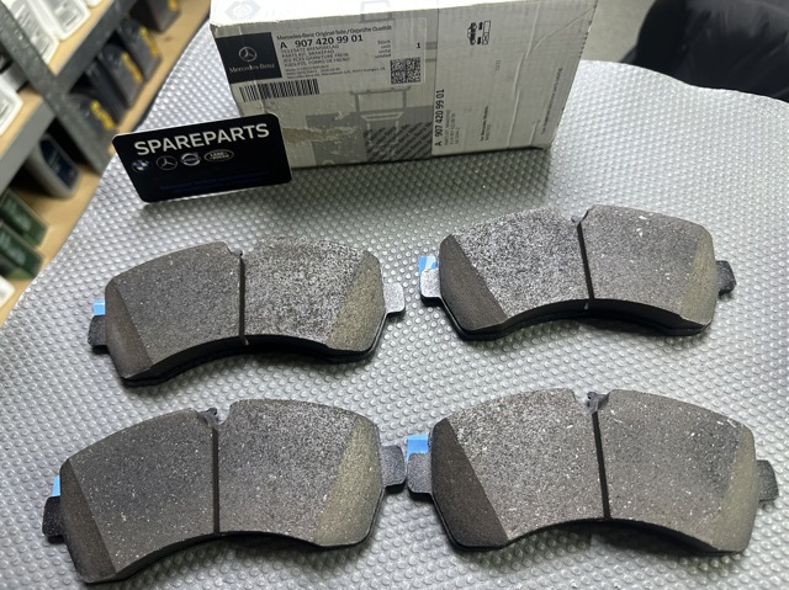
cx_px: 394
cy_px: 295
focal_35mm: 24
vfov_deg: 56.8
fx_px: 547
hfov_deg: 71.6
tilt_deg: -63.6
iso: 320
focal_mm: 6.86
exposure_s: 1/60
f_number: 1.78
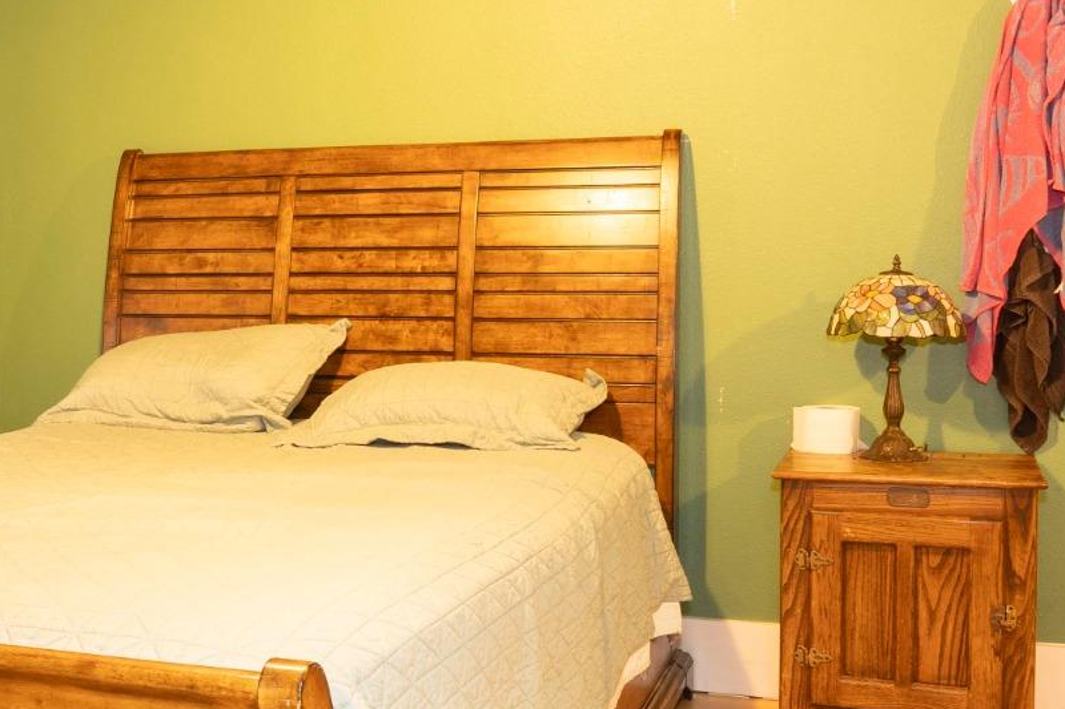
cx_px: 345
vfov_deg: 29.8
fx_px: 1331
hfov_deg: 42.9
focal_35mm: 45
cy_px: 291
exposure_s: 2.5
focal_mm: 16
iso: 250
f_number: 11
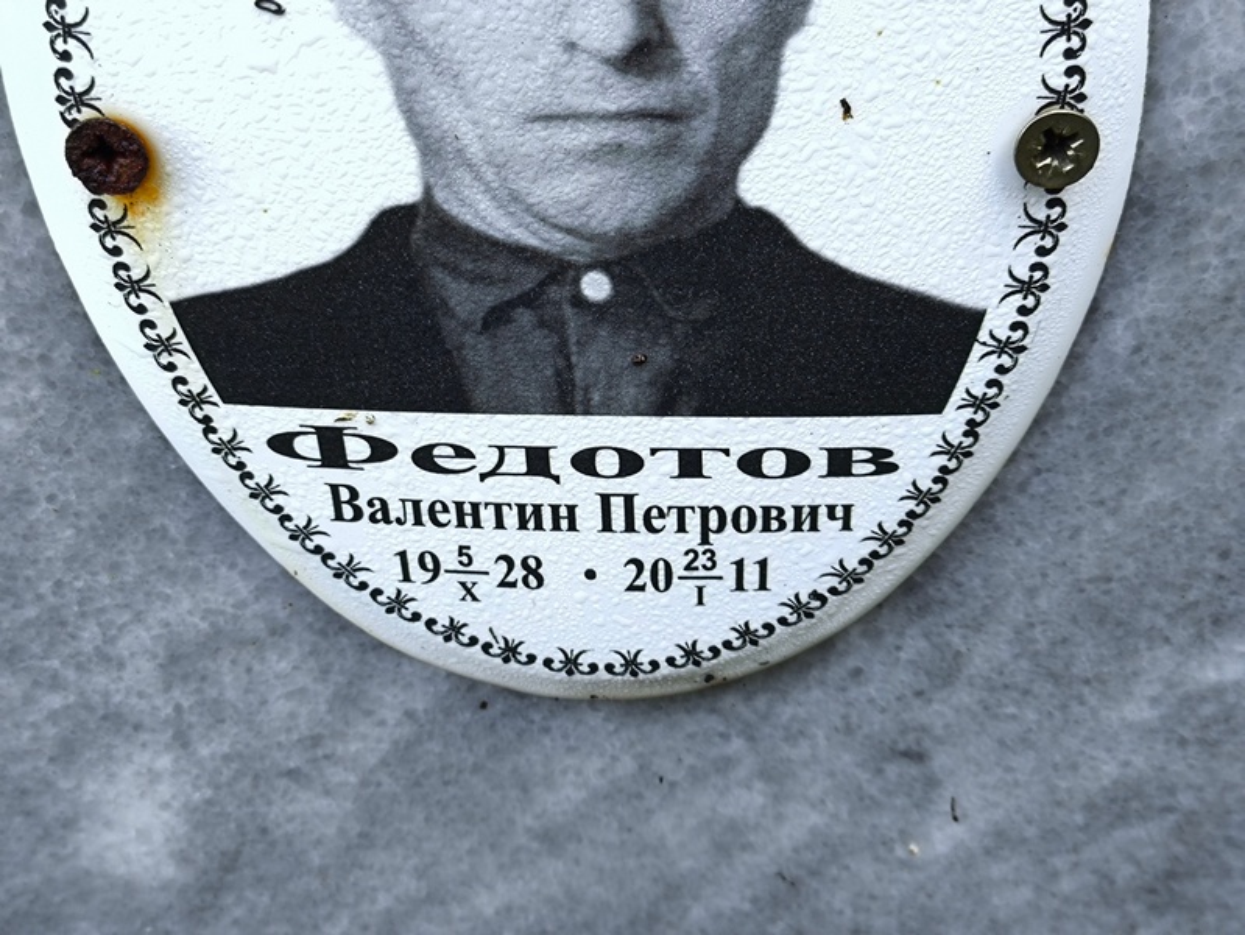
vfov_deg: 29.1
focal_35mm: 50
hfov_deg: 38.2
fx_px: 1799
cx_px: 622
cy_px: 468
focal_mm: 4.71
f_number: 1.7
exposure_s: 1/60
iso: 80
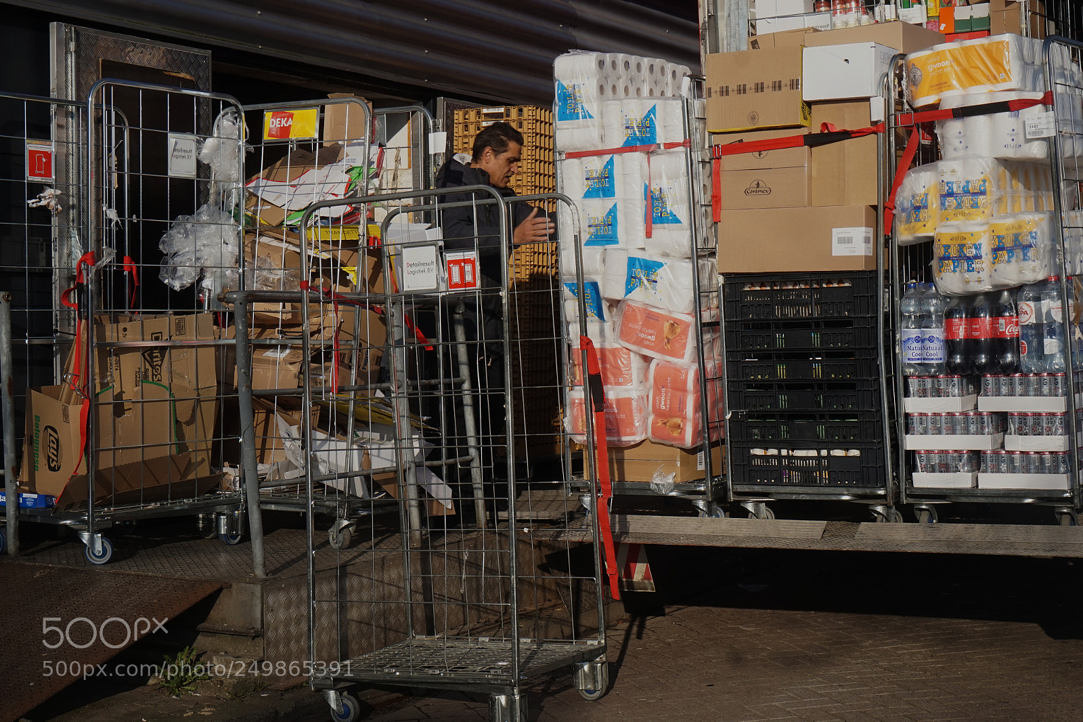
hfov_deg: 37.9
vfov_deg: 25.7
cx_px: 542
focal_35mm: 52
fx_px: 1579
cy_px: 361
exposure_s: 1/125
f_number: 13
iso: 100
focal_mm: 35
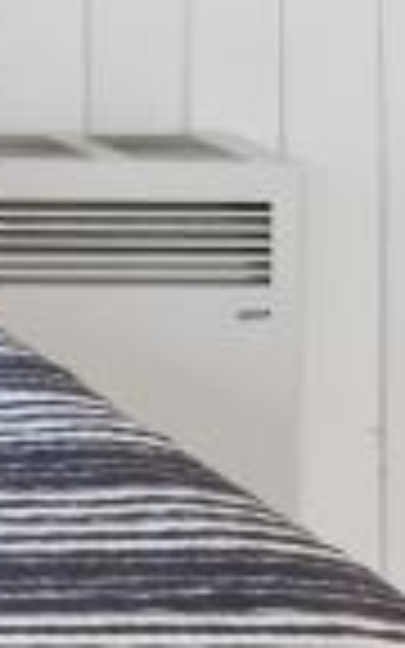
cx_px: -868
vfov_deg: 12.5
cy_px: -351
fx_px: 2808
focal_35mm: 159
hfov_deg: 7.2
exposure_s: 2.5
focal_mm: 10
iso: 250
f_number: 8
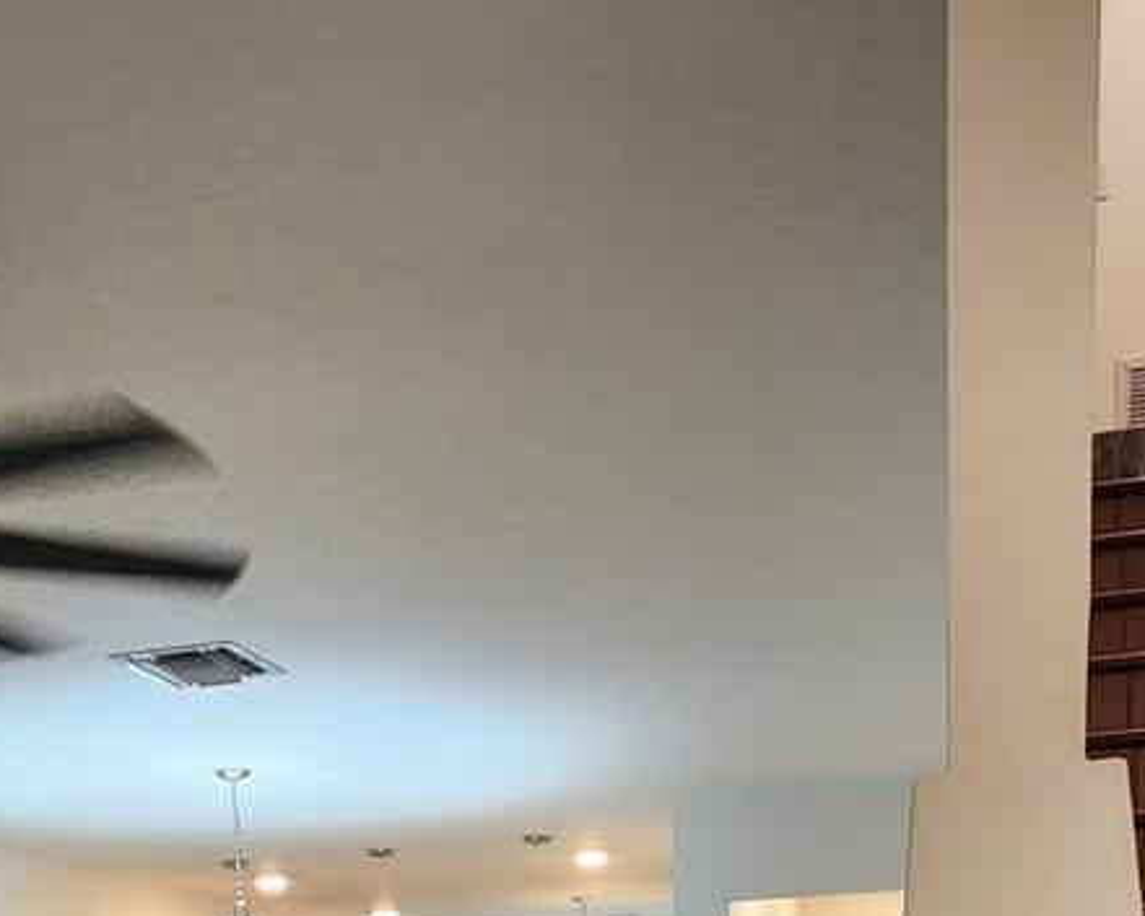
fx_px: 1559
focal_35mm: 46
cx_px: 483
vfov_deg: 25.1
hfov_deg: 40.2
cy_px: 1368
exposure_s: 1/60
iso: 320
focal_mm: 2.2
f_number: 2.2
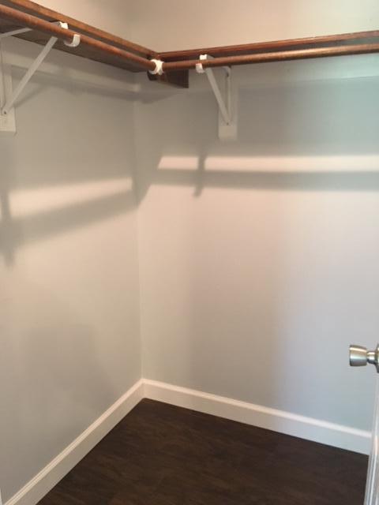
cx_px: 190
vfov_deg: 61.7
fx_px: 423
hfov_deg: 48.2
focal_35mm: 29
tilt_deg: -12.9
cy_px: 252
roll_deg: +0.8
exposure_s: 1/15
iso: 250
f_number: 2.2
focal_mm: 4.15
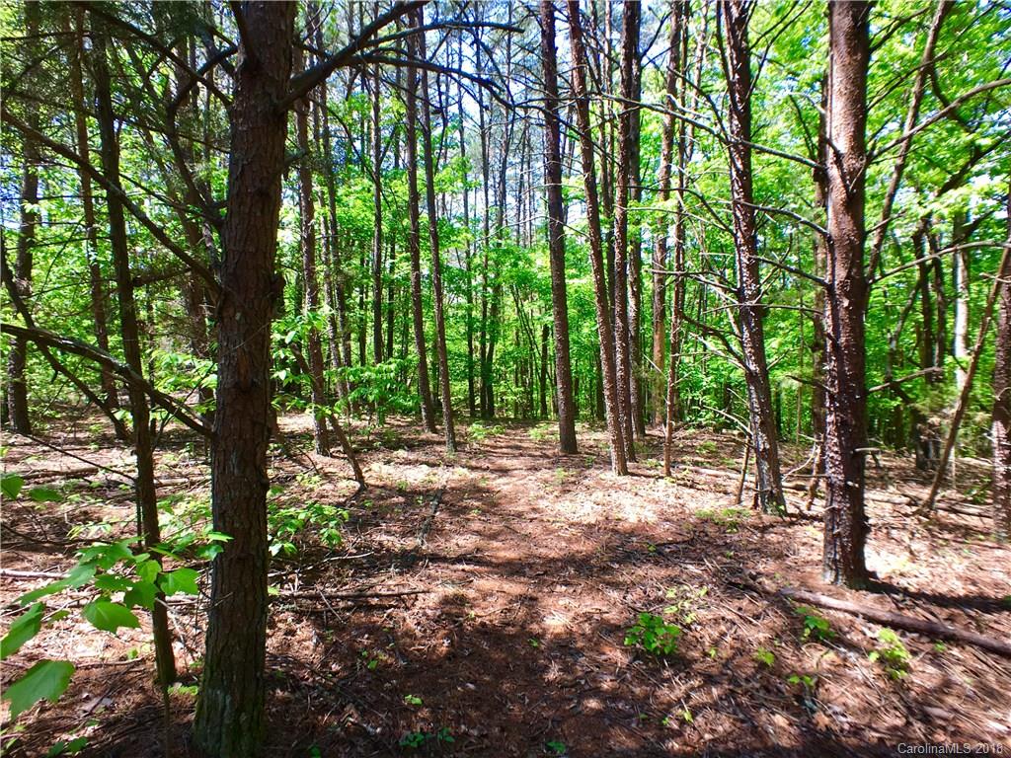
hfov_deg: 61.7
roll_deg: +0.3
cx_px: 506
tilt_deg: -5.0
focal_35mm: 29
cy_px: 379
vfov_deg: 48.2
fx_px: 847
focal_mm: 4.15
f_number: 2.2
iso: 25
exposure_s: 1/124
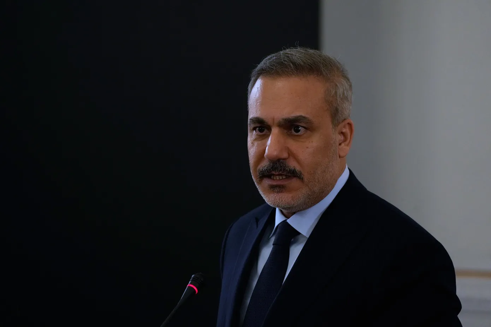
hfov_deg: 5.8
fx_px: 4840
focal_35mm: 355
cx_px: 246
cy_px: 164
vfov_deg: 3.9
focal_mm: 355
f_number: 5.6
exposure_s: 1/320
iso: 3200
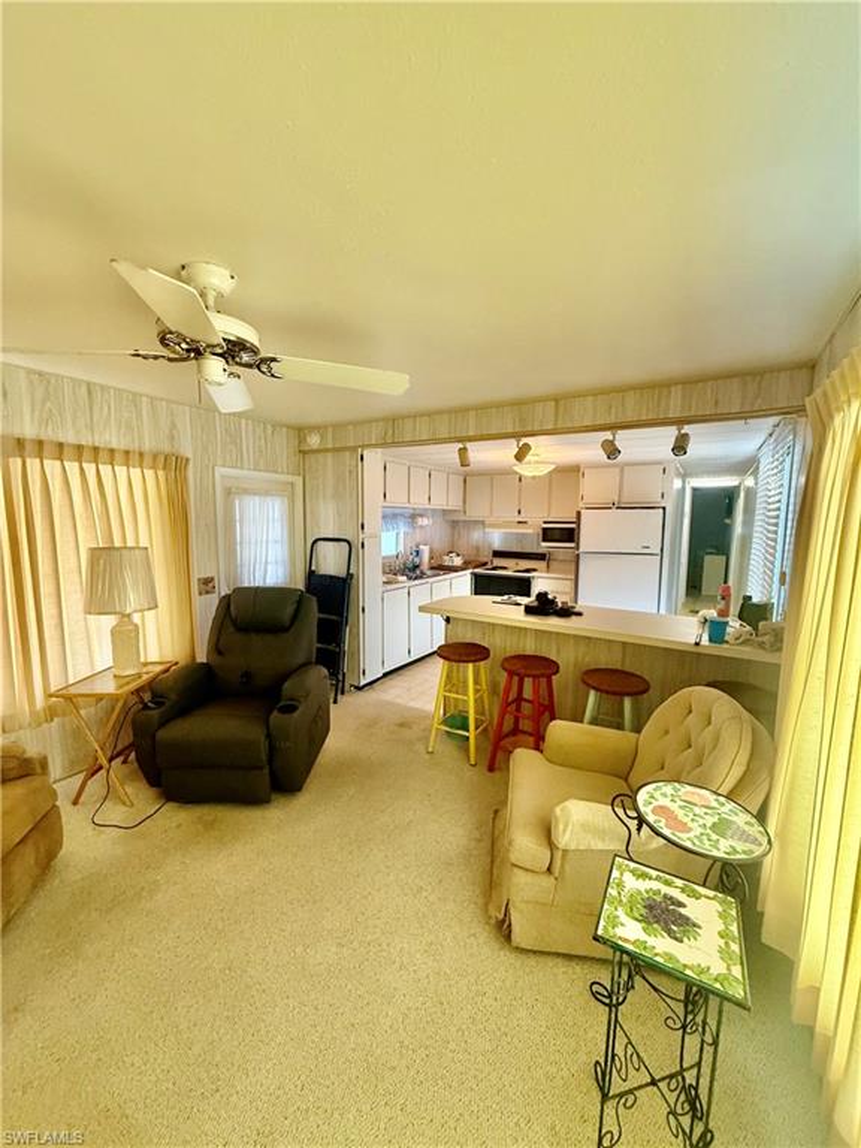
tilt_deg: -5.7
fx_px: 464
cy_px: 574
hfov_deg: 85.7
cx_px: 430
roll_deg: -1.2
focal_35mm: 14
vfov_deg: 102.1
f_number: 2.2
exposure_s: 1/60
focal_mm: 2.22
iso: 500
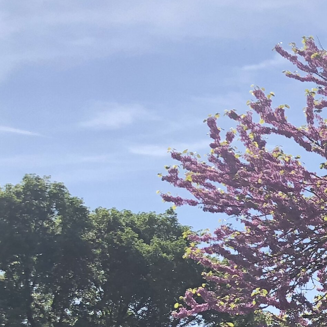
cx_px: 604
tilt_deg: +6.0
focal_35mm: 105
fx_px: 1122
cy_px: 336
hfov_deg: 14.4
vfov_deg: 16.2
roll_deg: -0.2
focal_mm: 4
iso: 20
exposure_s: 1/1656
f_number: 1.8
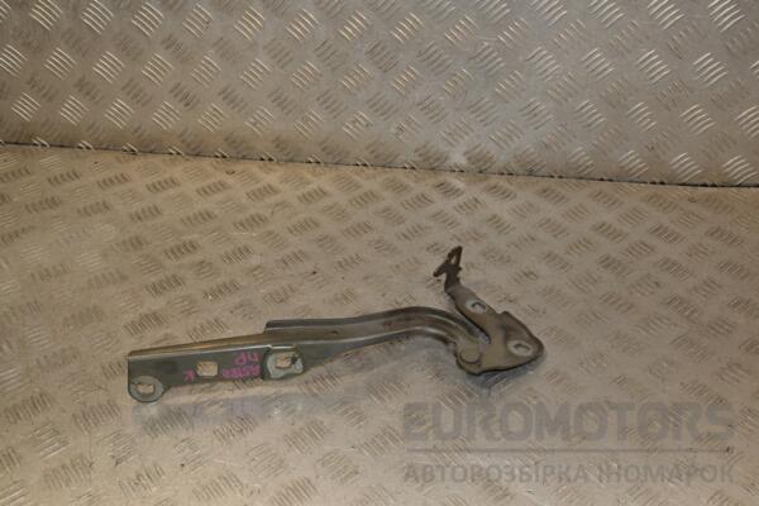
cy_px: 253
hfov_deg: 49.6
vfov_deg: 34.2
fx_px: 822
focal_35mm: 39
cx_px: 380
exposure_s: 1/200
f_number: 8
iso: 800
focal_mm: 26
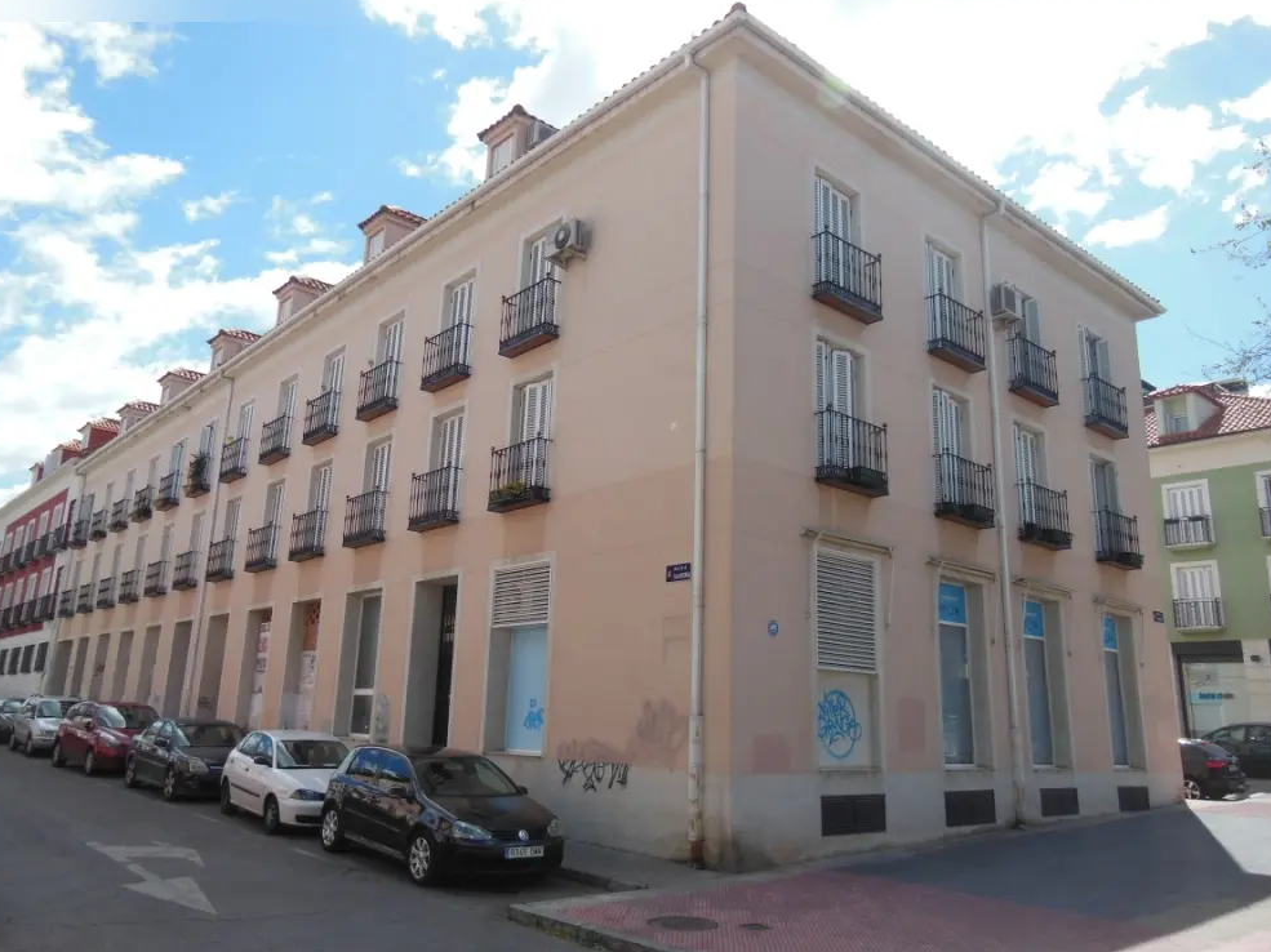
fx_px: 954
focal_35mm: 26
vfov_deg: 53.0
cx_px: 623
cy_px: 479
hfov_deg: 67.3
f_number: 3.5
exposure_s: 1/800
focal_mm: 4.5
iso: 125
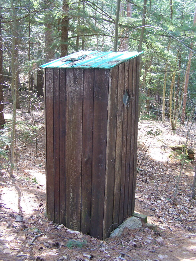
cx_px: 98
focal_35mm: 38
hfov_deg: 37.7
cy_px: 130
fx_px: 287
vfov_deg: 49.0
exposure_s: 1/30
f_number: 2.8
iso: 100
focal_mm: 6.3
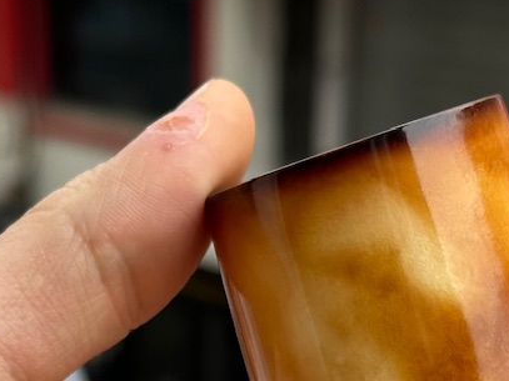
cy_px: 581
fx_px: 2220
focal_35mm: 151
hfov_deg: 13.0
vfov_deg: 9.5
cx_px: 65
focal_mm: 6.86
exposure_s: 1/594
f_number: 1.78
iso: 64
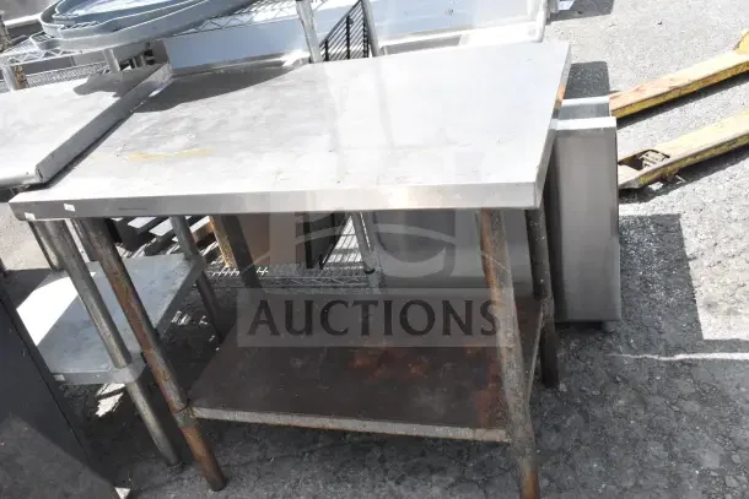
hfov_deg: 57.2
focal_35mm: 33
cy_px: 250
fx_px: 687
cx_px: 374
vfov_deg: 40.0
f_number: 20
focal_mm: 22
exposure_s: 1/1250
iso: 6400
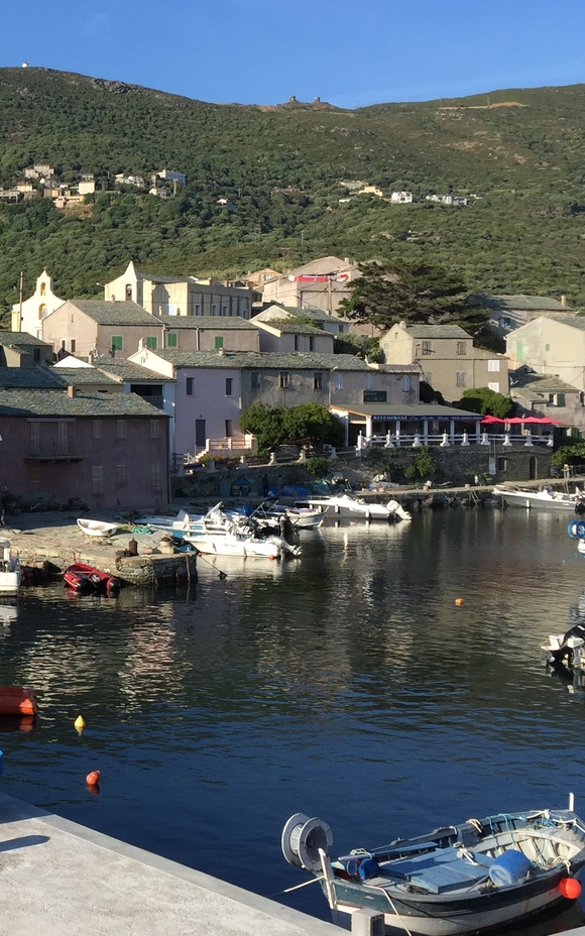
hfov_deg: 22.4
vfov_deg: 38.1
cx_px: -130
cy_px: 407
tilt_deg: -0.7
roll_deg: -1.2
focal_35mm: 53
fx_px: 1352
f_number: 2.2
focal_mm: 4.15
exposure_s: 1/1464
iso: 32
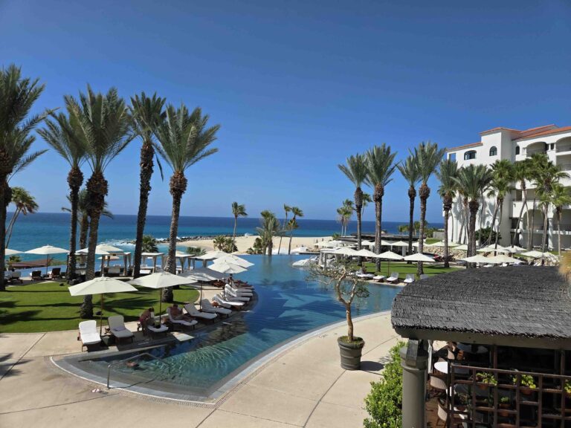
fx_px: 379
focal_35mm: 23
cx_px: 286
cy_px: 214
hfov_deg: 73.9
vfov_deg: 58.9
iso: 80
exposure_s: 1/7891
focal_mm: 5.4
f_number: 1.8
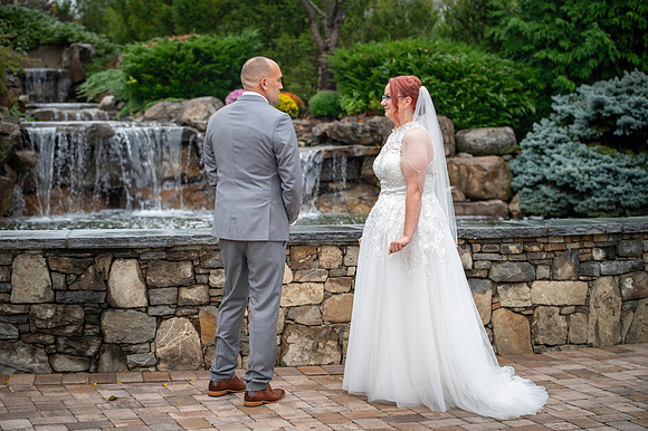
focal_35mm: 72
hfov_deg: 28.2
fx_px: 1292
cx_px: 324
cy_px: 216
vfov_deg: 19.0
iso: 100
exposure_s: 1/125
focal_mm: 70
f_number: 2.8
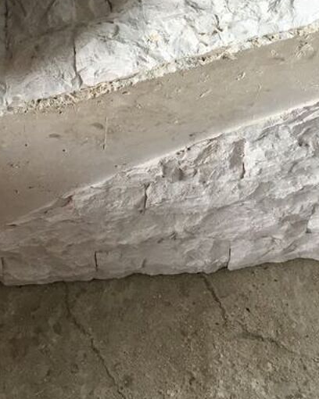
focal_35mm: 74
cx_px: 153
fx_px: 873
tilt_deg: -46.5
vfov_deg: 24.0
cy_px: -47
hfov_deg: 20.7
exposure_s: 1/33
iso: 32
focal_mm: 4.15
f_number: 2.2
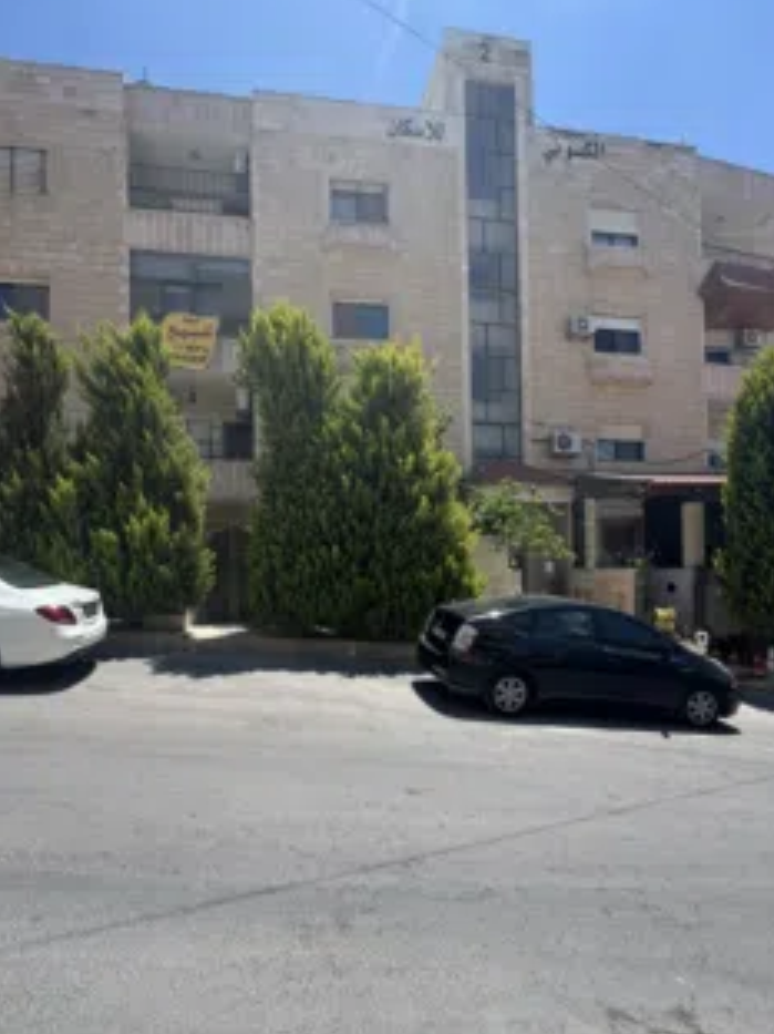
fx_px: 537
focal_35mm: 18
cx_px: 349
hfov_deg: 71.4
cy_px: 559
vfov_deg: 87.6
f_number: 2.2
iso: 40
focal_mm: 2.22
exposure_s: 1/1217
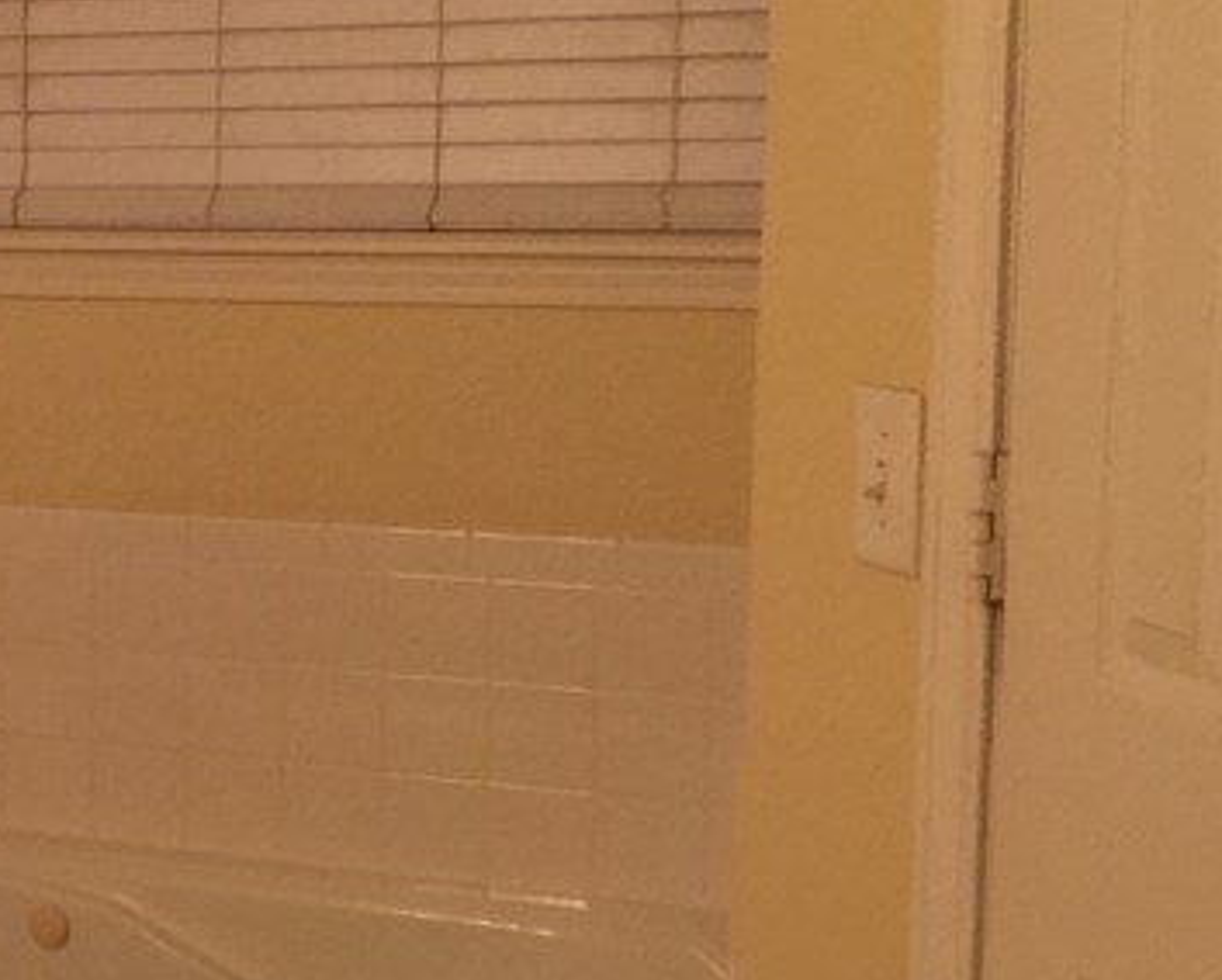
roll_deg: +0.5
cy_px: 516
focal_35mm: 82
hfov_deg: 20.8
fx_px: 2968
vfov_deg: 18.7
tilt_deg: -8.7
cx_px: -433
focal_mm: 4.15
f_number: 2.2
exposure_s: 1/15
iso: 125
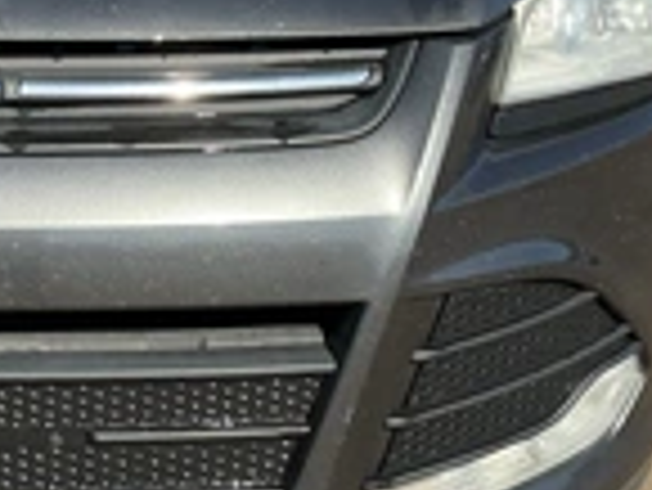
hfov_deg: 24.2
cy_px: 288
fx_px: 1452
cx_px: 0
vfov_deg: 19.2
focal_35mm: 77
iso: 25
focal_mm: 3
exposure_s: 1/1076
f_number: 1.8
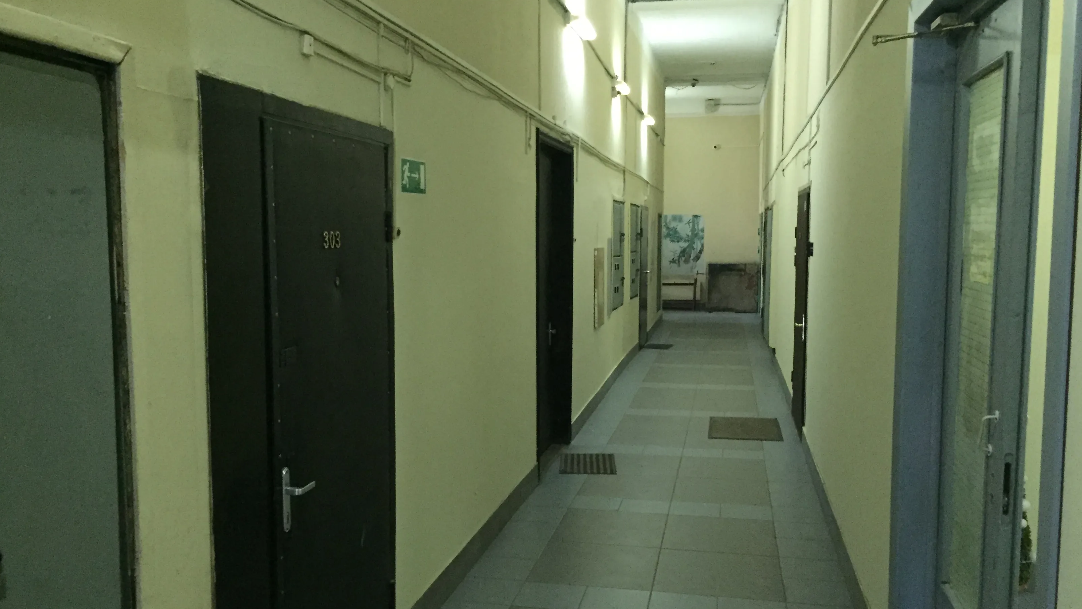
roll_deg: -0.3
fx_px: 918
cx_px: 538
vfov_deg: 36.7
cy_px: 318
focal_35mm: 32
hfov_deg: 61.0
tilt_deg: -4.7
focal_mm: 4.15
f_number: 2.2
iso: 320
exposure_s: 1/17
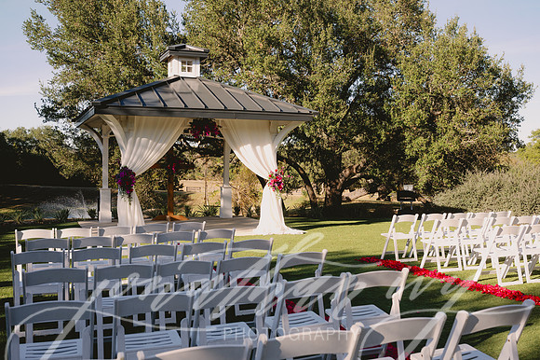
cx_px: 270
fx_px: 570
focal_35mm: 38
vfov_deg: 35.0
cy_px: 180
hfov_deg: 50.7
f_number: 5
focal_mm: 38
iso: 100
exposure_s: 1/400
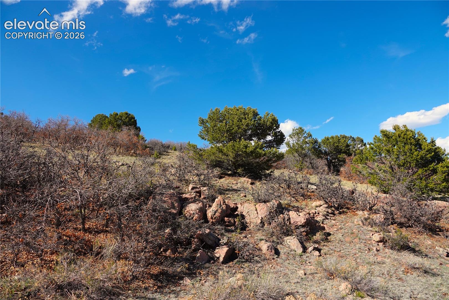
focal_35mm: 24
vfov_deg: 53.1
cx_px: 224
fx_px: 299
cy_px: 150
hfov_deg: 73.7
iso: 100
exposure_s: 1/640
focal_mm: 8.8
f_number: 4
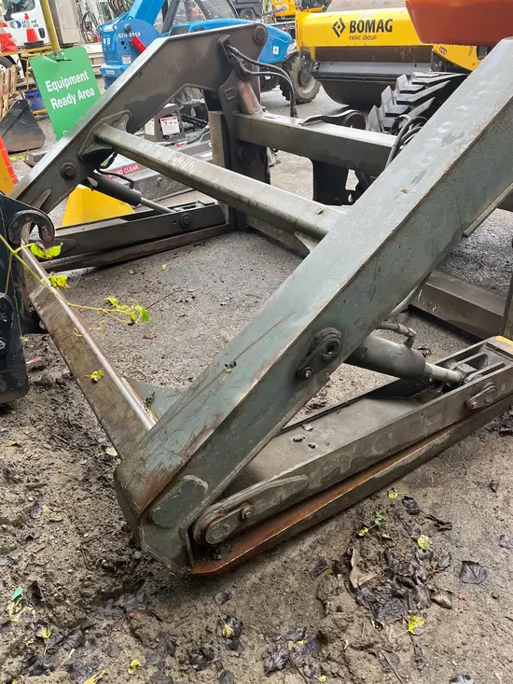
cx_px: 256
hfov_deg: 53.1
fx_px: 514
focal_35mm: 26
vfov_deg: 67.3
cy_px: 342
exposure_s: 1/71
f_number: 1.6
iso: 125
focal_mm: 5.1
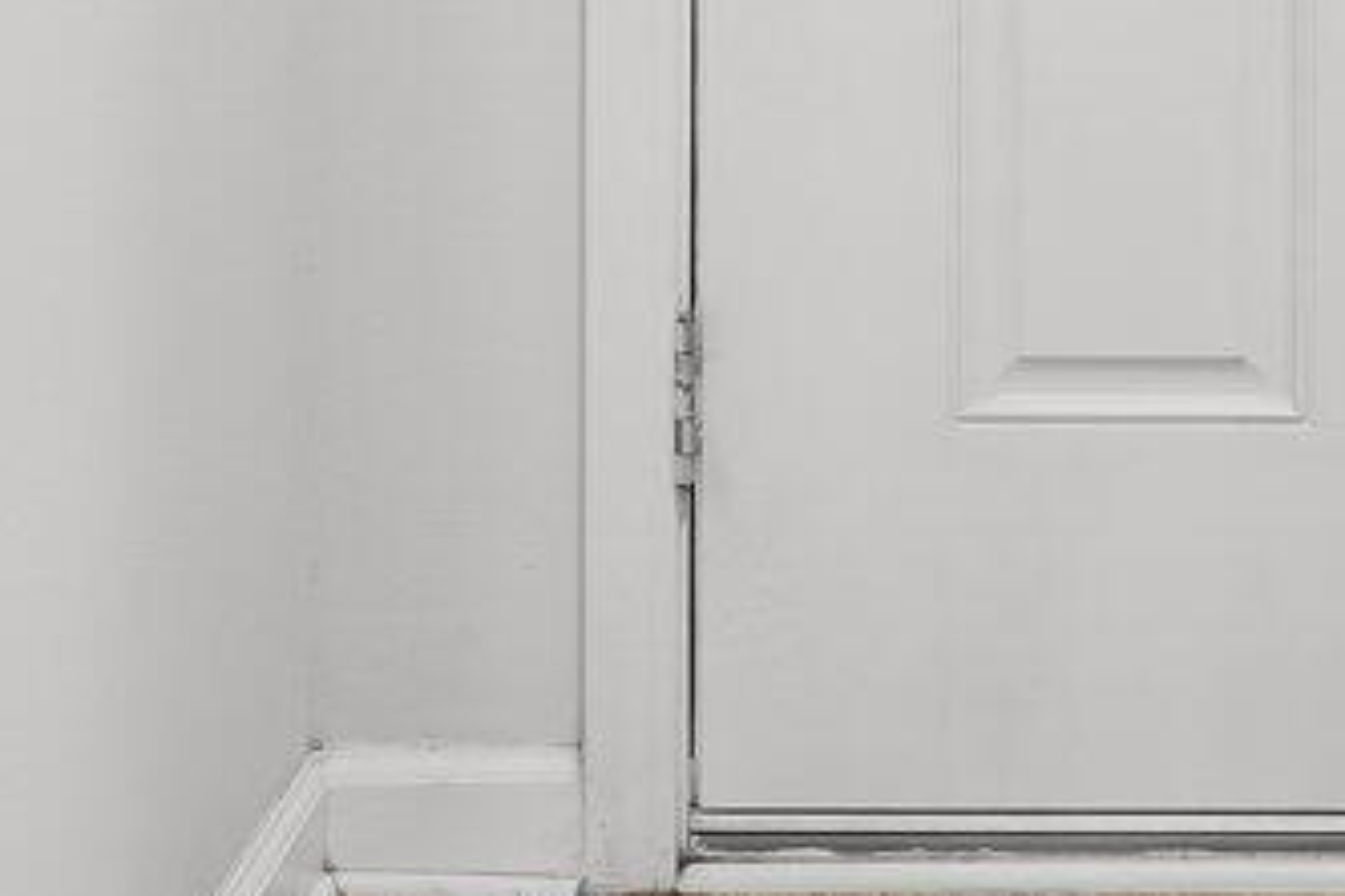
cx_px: 1418
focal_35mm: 125
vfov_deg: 9.9
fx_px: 4687
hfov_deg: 15.9
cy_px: -1100
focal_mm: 20.4
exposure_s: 1/8
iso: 400
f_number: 8
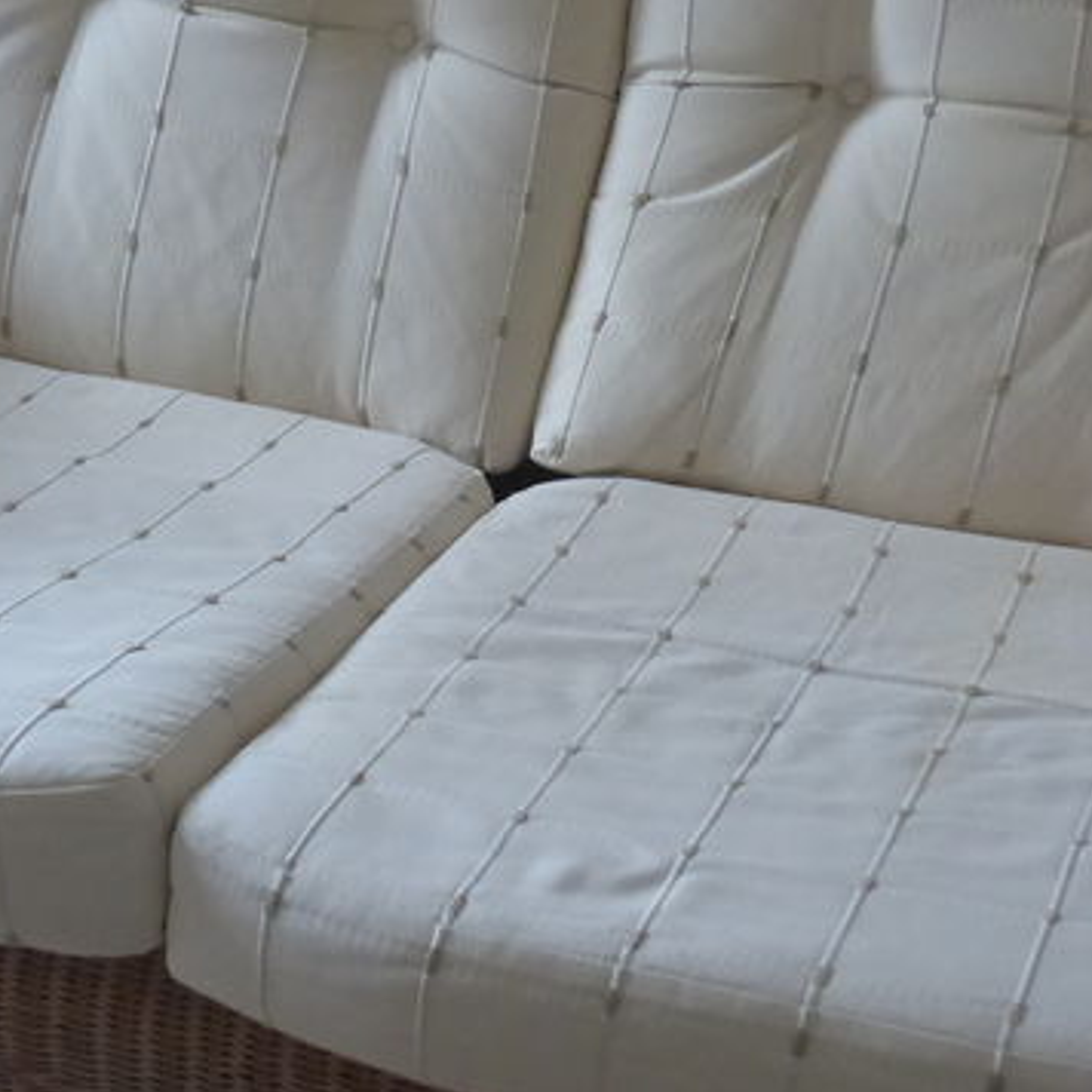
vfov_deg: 19.9
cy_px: 485
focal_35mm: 87
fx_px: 3105
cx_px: 417
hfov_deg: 19.9
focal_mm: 6.1
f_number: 3.7
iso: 400
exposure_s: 1/60
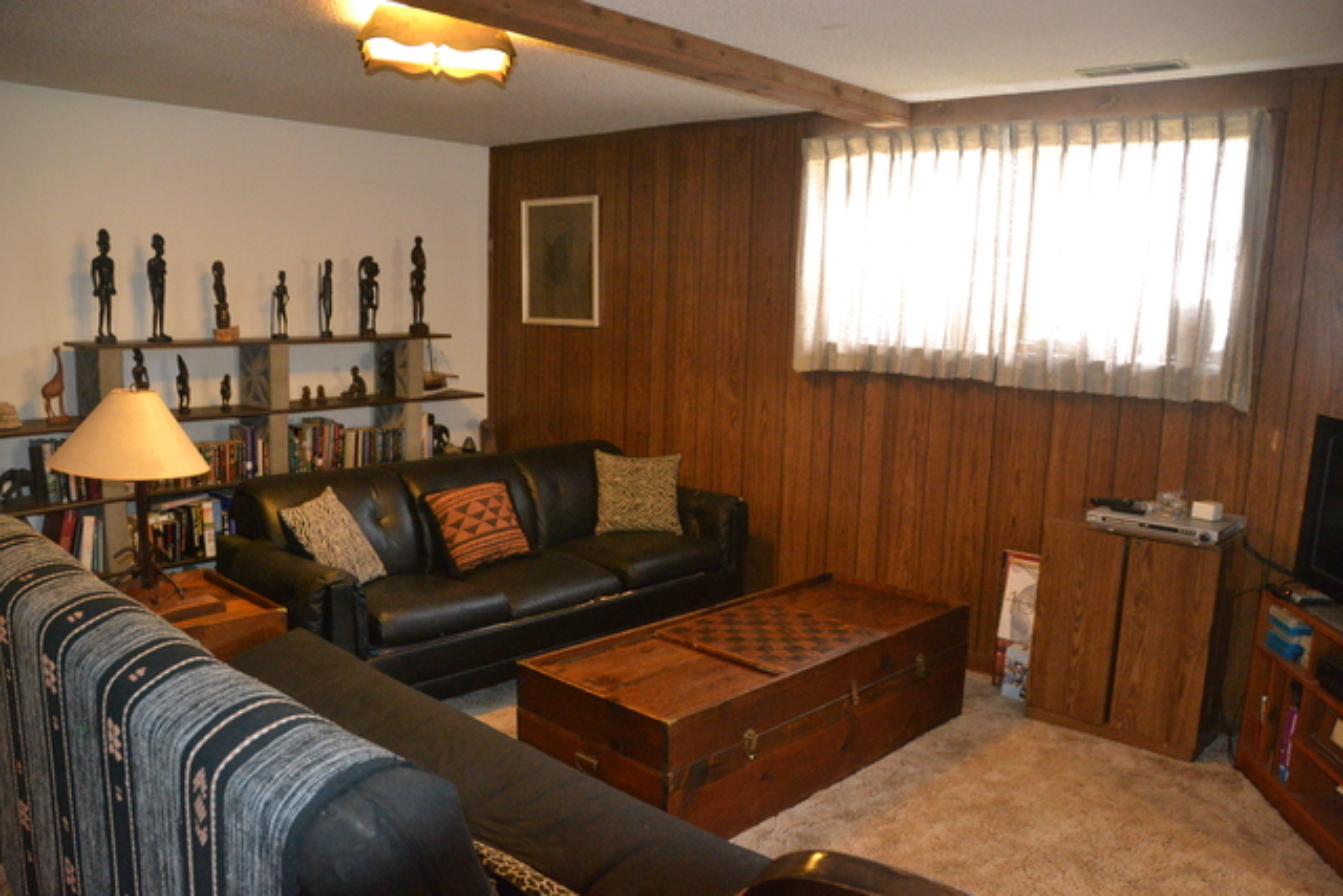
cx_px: 672
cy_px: 448
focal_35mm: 27
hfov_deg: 67.4
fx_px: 1007
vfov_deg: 48.0
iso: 3200
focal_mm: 18
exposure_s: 1/60
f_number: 3.5
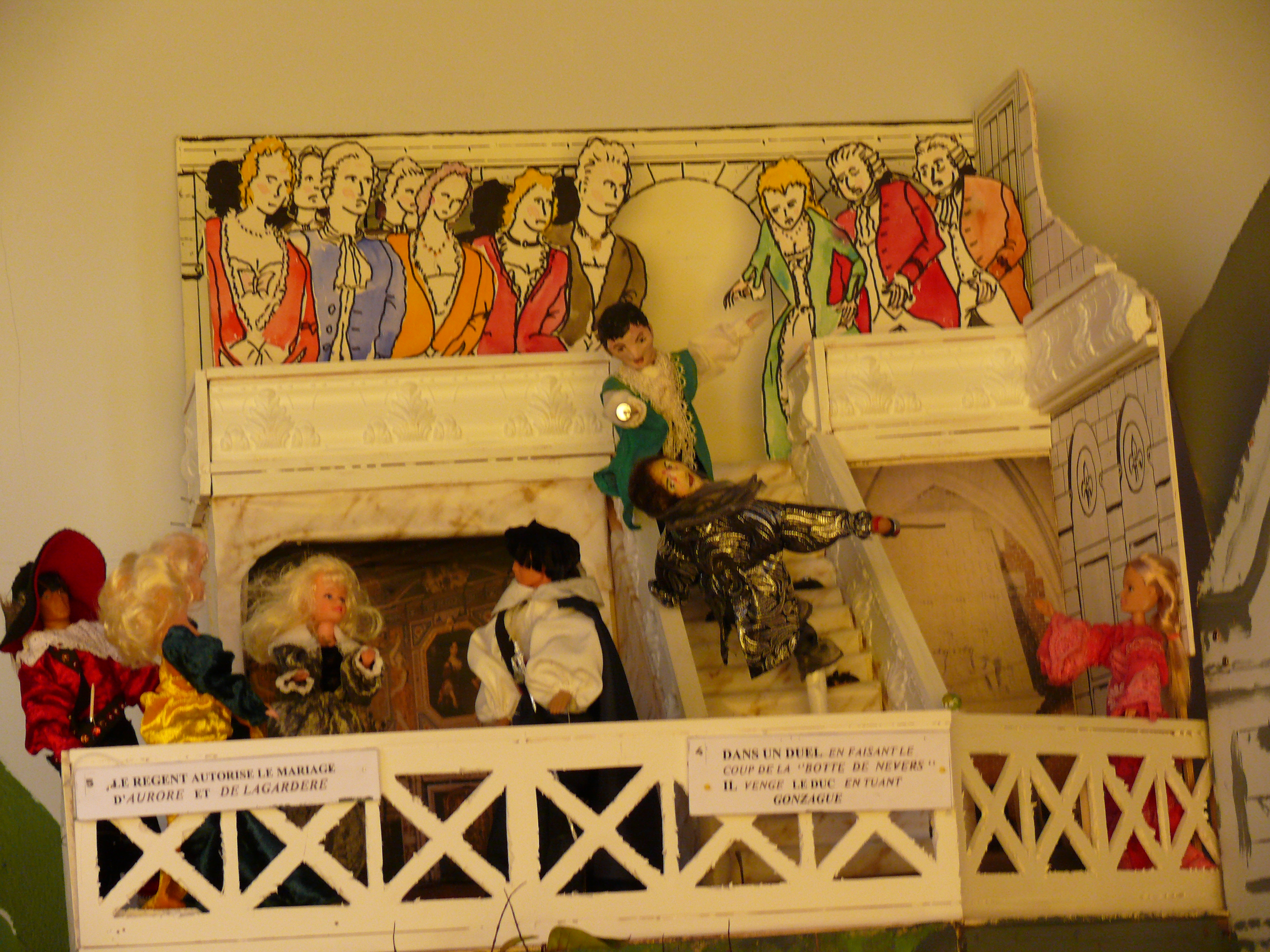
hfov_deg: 18.2
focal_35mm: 108
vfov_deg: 13.7
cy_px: 476
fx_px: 3962
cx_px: 635
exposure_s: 1/20
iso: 200
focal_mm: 22.8
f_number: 3.6
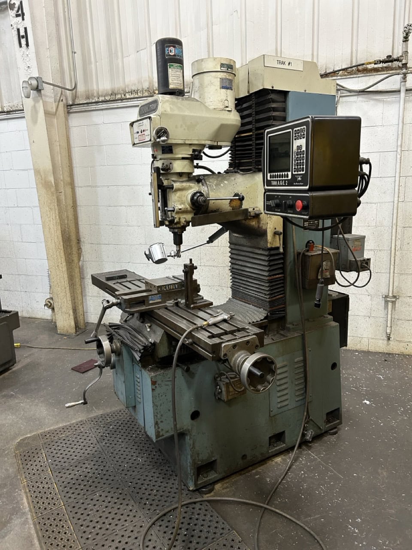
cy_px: 275
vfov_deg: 67.3
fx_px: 413
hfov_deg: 53.1
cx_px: 206
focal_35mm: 26
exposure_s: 1/60
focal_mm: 5.7
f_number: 1.5
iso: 200
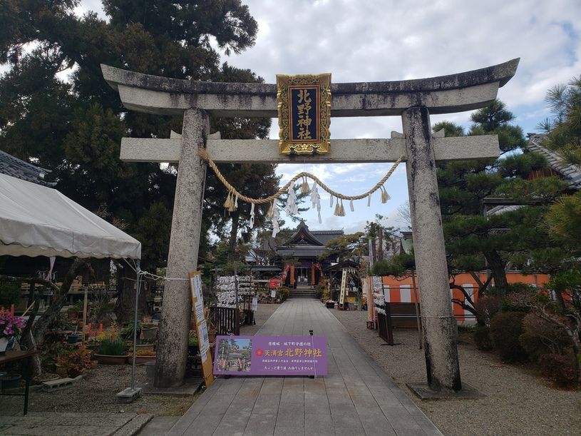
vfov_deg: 53.1
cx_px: 290
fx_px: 436
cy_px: 218
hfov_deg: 67.3
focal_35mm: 26
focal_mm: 4.3
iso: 50
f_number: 2.4
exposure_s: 1/468
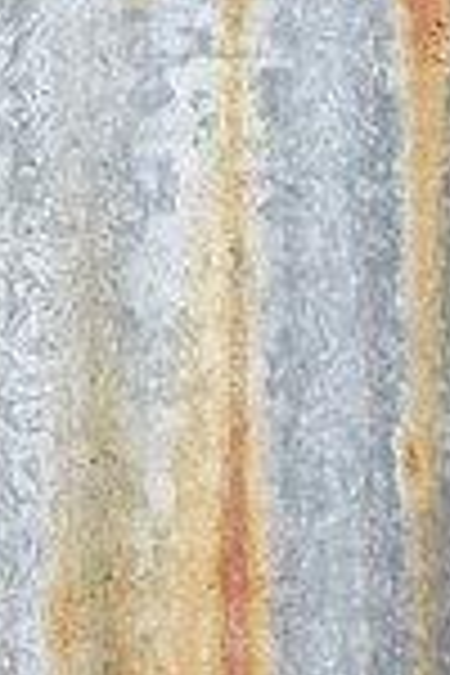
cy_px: -198
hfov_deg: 3.4
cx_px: 641
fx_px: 7593
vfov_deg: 5.1
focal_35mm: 405
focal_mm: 70
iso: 200
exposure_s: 1/500
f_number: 5.6
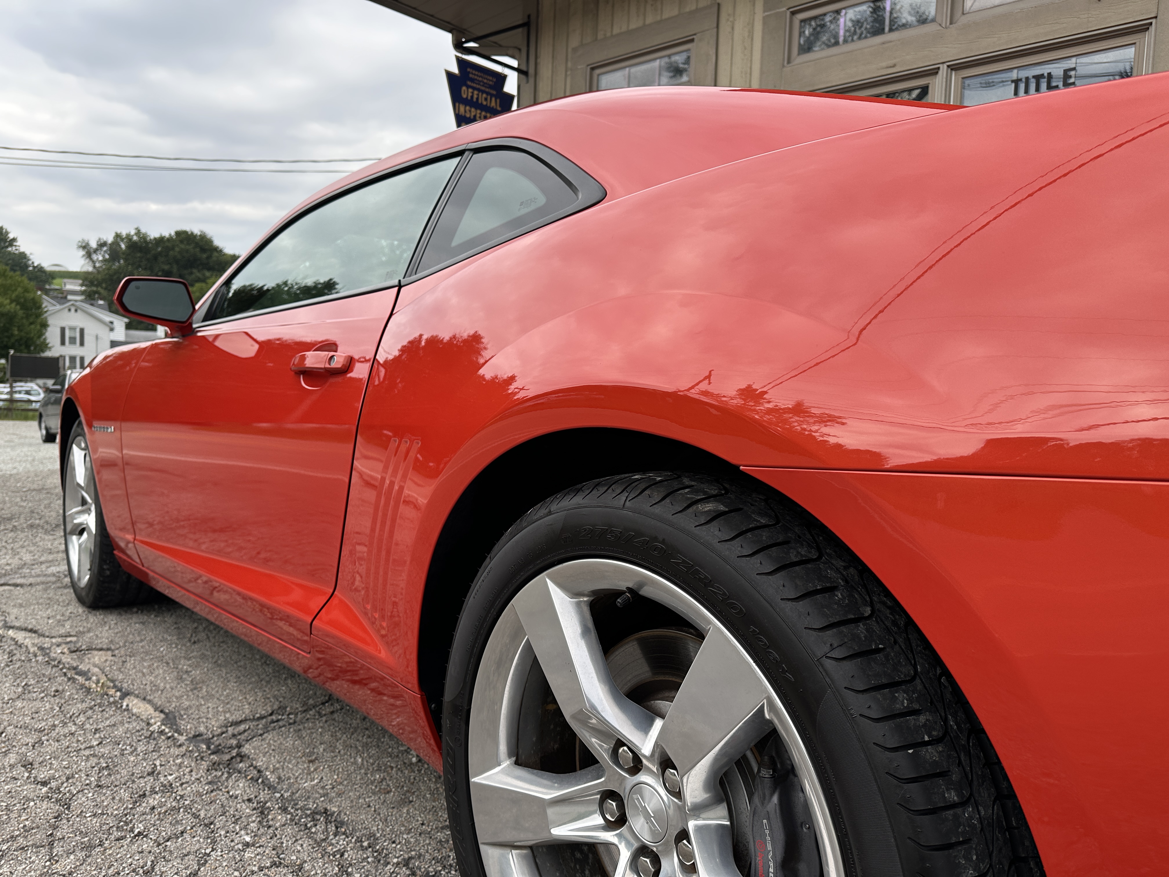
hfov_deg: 71.6
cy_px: 438
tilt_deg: -4.3
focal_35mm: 24
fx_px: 810
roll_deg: -2.7
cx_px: 584
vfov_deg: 56.8
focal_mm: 6.86
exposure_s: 1/767
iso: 80
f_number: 1.78
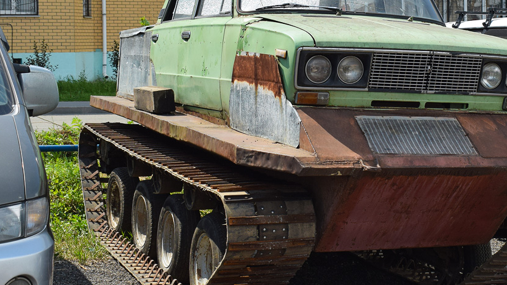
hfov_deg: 32.6
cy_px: 108
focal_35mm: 64
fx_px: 860
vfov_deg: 18.8
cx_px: 337
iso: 200
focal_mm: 28
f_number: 6.3
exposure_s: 1/800
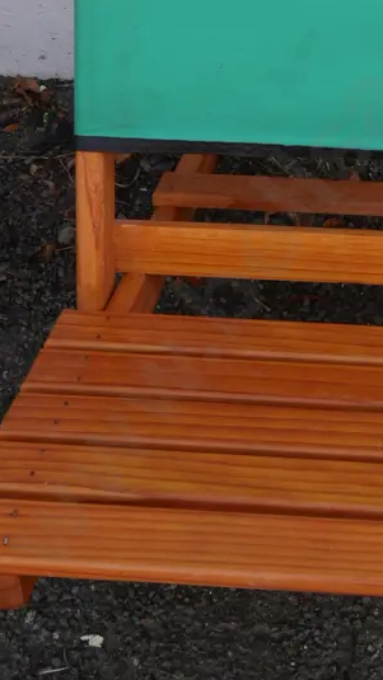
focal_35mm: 75
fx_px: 1354
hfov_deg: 15.7
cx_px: 420
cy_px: 43
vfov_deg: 27.0
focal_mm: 18
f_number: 5
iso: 200
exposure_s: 1/160
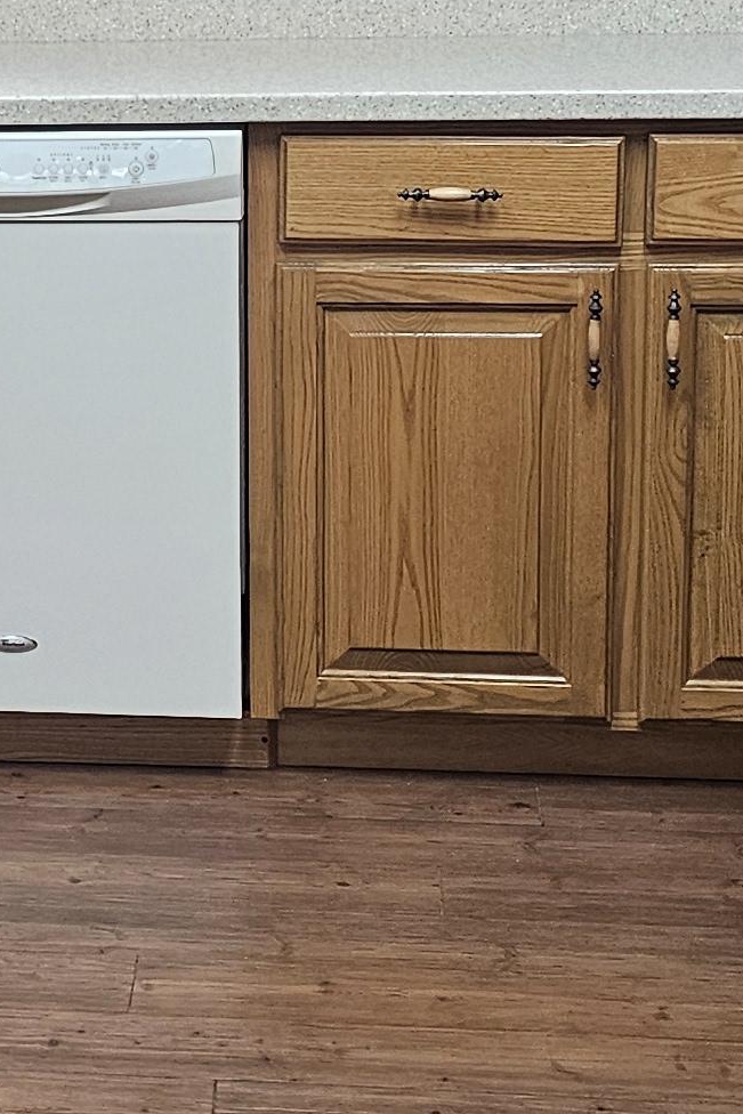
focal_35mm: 98
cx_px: -153
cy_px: 333
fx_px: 3033
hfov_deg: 13.6
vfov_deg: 20.7
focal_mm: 6.3
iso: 200
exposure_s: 1/120
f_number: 1.7
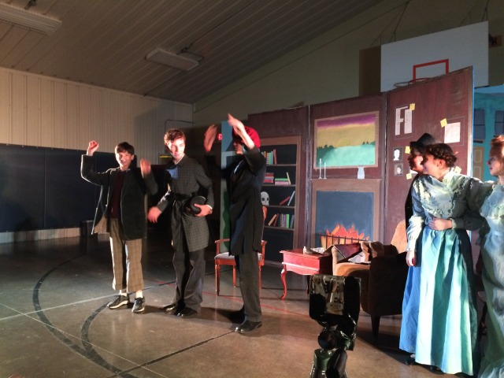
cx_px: 252
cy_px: 189
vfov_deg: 48.2
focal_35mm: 29
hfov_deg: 61.7
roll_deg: +0.4
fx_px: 422
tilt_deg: -0.5
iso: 250
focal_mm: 4.15
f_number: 2.2
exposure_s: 1/17
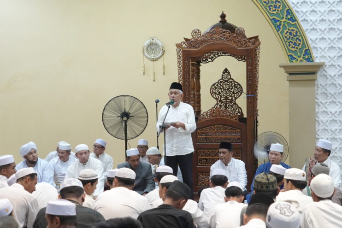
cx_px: 169
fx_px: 760
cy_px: 141
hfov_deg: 25.4
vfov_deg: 17.0
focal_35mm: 80
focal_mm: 58
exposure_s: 1/100
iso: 10000
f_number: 5.6
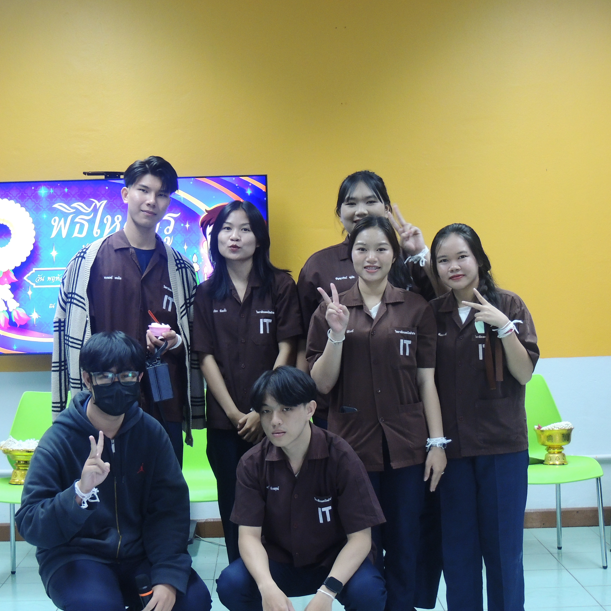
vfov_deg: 26.5
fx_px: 1298
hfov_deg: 26.5
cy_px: 306
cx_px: 255
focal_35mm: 65
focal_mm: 9.8
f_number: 3.7
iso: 400
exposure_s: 1/15
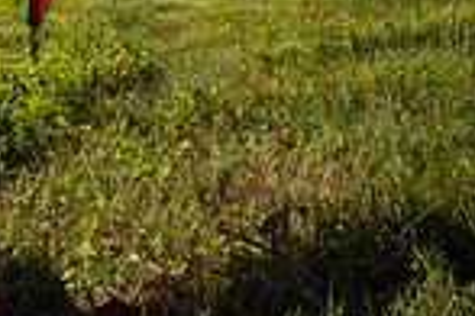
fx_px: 831
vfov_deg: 20.0
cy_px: -77
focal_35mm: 63
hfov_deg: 28.2
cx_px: -84
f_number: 5
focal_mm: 16
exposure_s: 1/1000
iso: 100
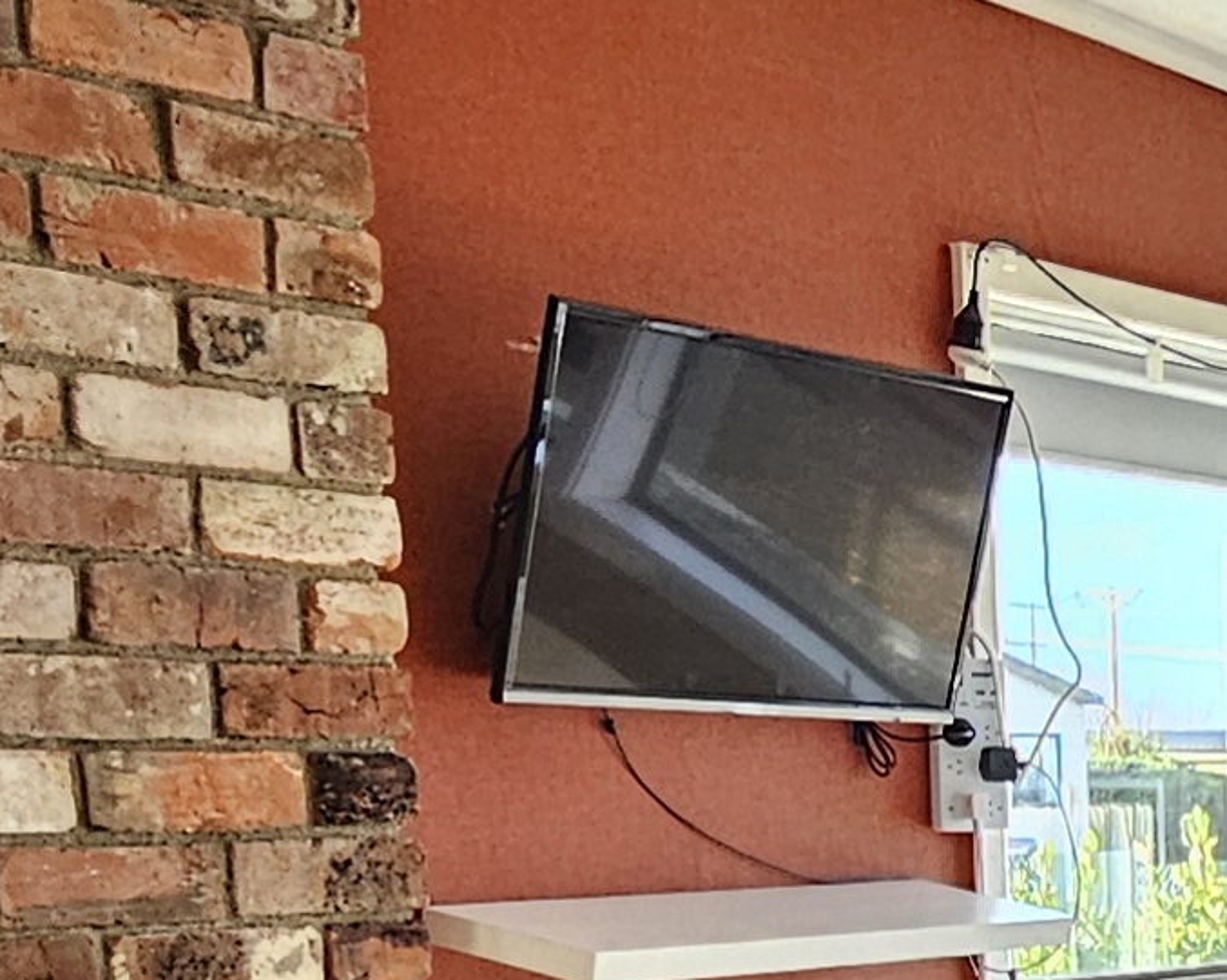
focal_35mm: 75
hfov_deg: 21.4
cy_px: 1254
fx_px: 2722
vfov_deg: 19.0
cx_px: 1827
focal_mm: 2.2
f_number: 2.2
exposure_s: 1/50
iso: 80
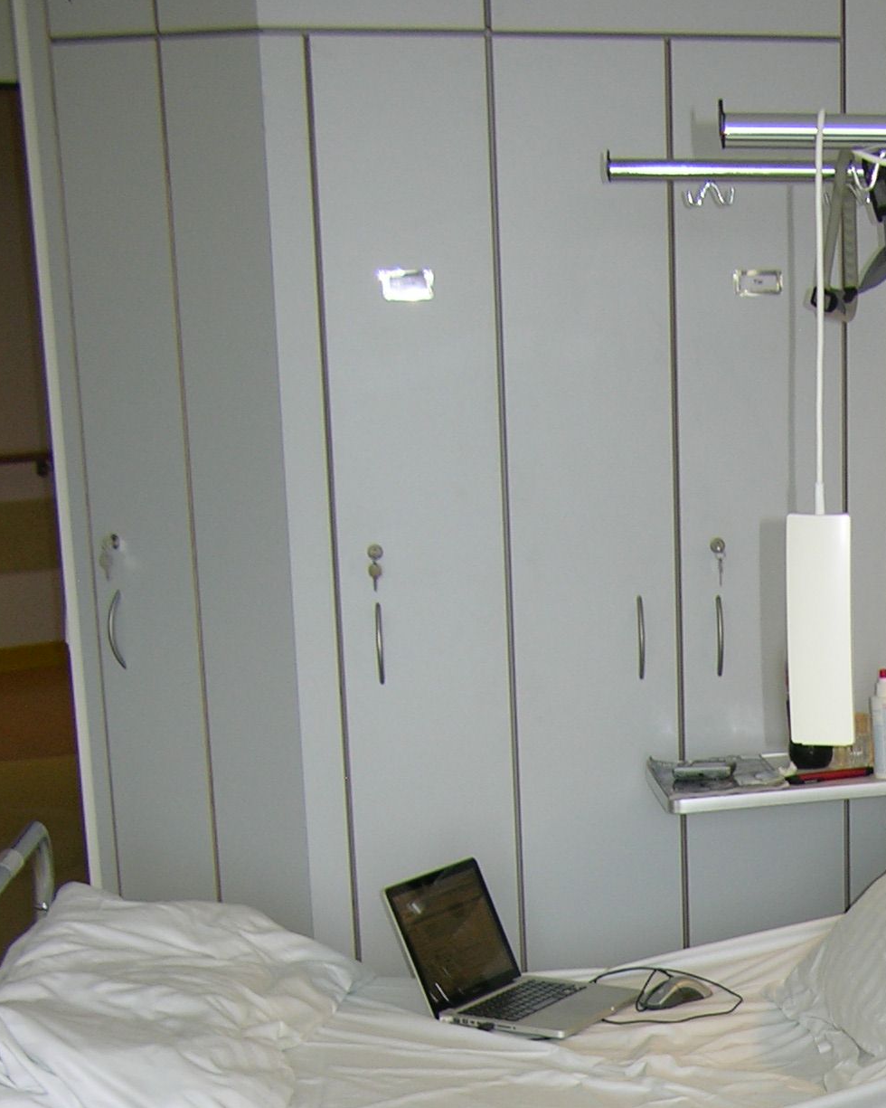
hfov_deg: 16.2
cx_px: 1073
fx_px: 2983
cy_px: 1428
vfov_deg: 19.5
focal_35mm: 91
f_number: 2.8
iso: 50
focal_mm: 8.9
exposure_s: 1/30
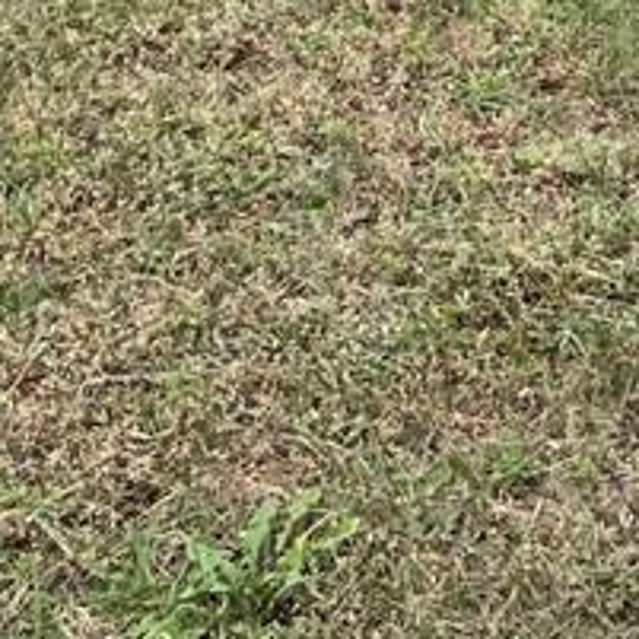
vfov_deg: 13.2
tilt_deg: -8.2
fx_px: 2444
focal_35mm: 117
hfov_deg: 13.5
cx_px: 1119
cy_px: -560
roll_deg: +2.4
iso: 32
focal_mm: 5.1
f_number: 1.6
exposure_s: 1/1266
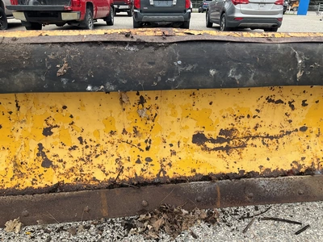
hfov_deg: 61.7
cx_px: 162
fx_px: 271
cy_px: 121
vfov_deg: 48.2
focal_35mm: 29
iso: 20
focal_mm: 3
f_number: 1.8
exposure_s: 1/159
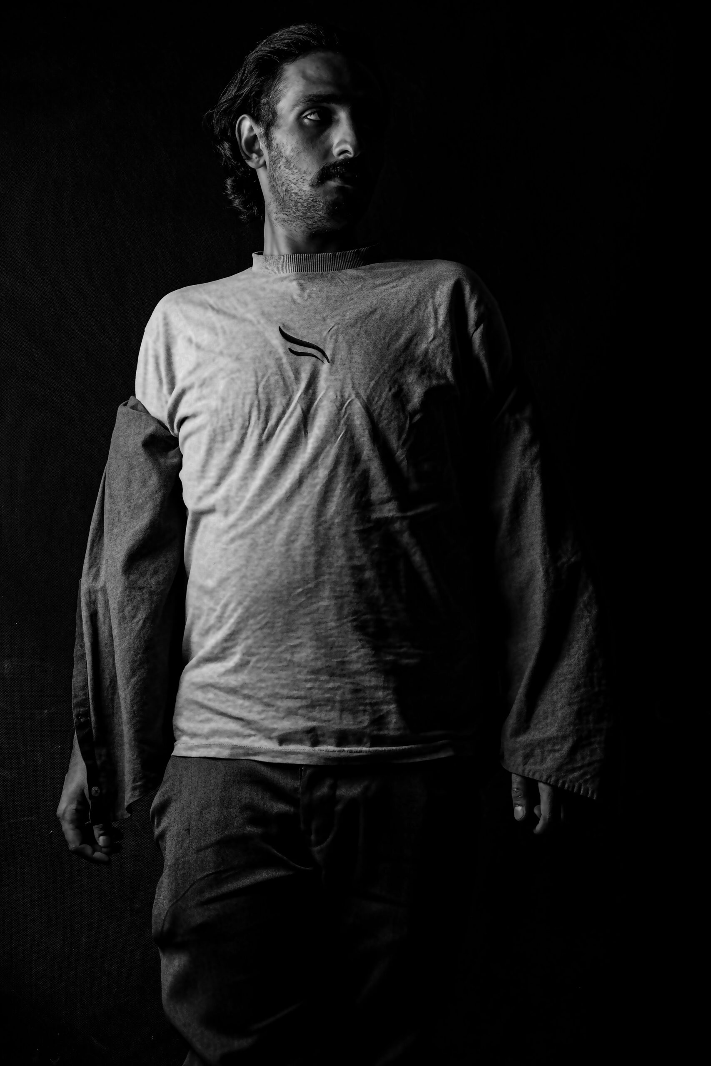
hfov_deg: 27.0
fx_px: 1481
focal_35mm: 50
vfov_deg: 39.6
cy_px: 533
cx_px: 356
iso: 100
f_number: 11
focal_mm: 50
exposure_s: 1/100
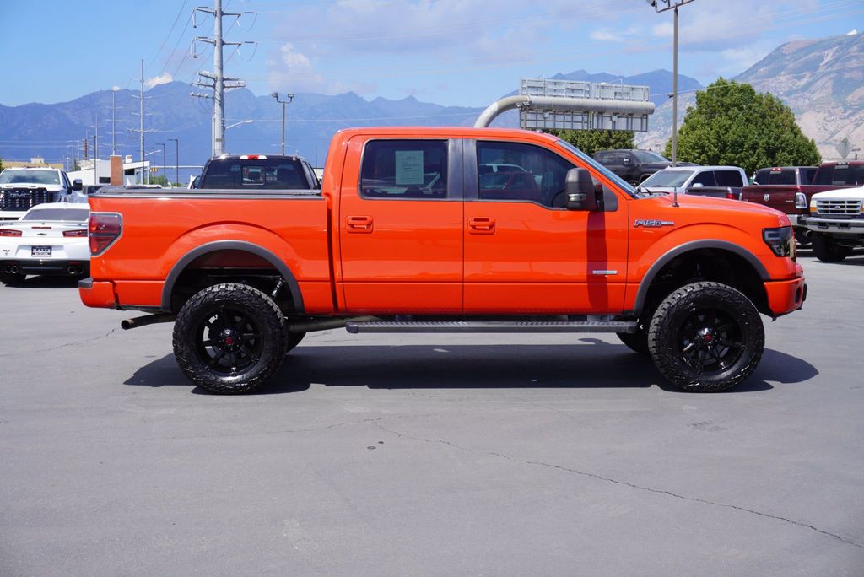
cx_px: 432
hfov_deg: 43.6
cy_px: 288
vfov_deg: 29.9
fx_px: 1081
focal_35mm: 45
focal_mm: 30
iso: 100
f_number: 8
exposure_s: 1/200
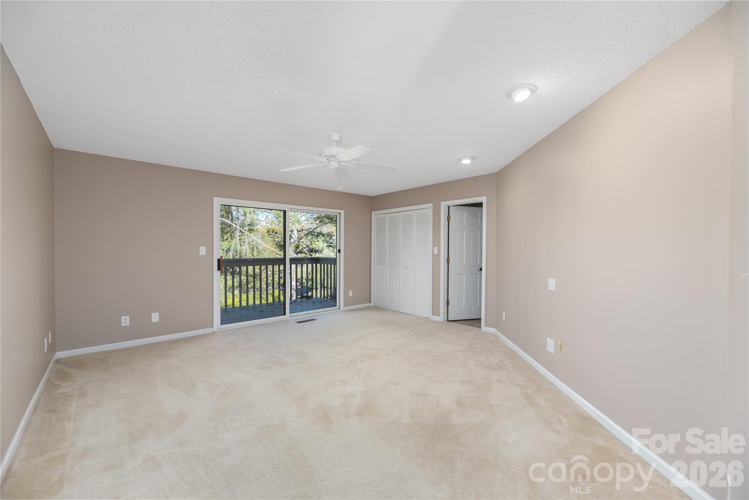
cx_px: 374
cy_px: 250
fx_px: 291
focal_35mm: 14
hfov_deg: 104.2
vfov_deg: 81.2
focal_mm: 14
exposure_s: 1/160
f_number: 7.1
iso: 320
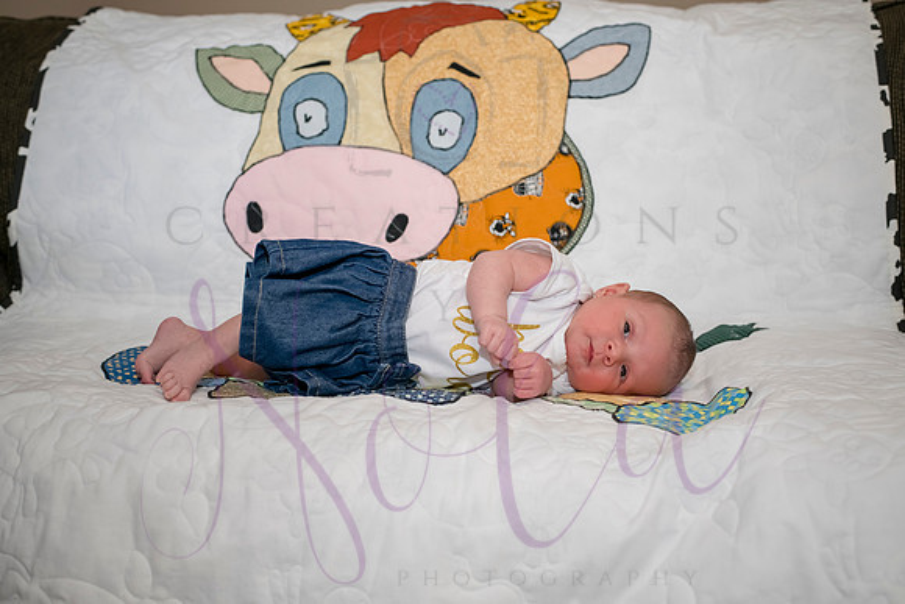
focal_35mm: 50
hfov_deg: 39.6
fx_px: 1257
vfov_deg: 27.0
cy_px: 302
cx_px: 452
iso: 800
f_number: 4
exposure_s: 1/160
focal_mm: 50
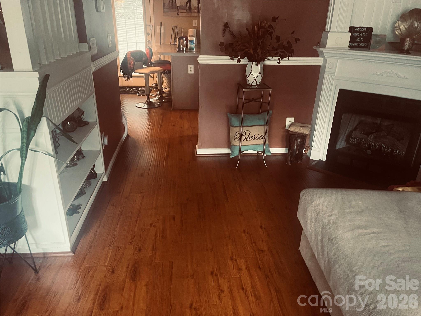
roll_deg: -0.9
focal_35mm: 26
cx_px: 210
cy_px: 158
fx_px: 316
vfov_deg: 53.1
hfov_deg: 67.3
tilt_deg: -24.4
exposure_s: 1/40
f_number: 1.6
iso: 500
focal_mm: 5.1
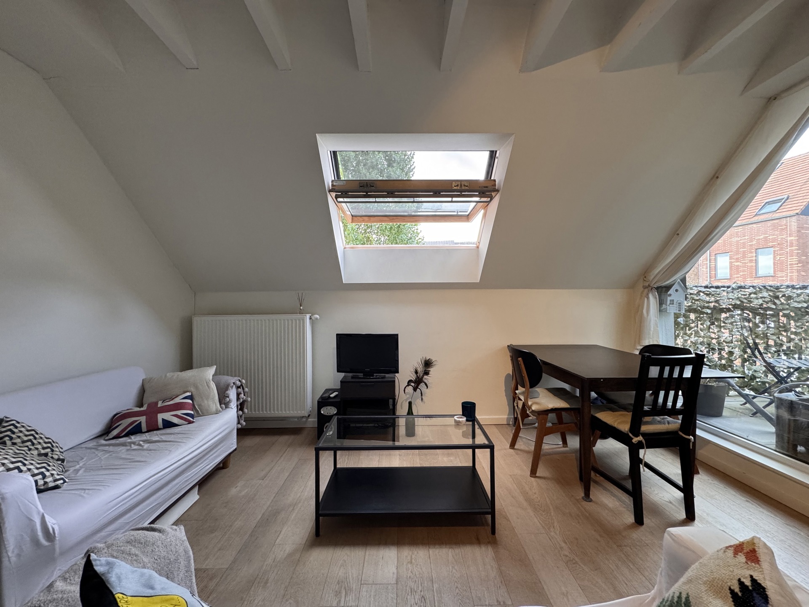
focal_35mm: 14
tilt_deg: -0.4
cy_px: 304
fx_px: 327
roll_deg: +0.5
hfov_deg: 102.1
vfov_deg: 85.7
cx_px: 404
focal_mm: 2.22
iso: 250
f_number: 2.2
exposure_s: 1/100
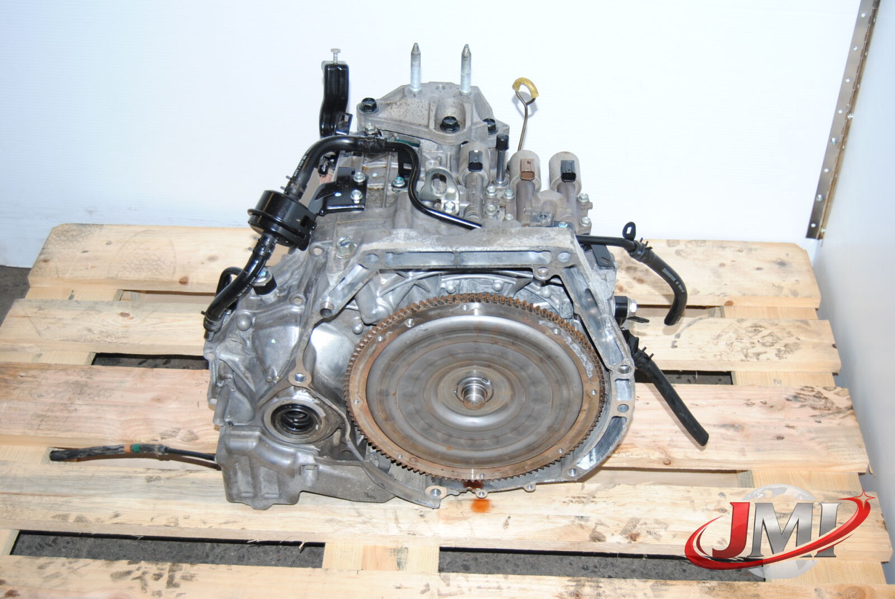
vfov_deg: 28.2
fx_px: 1195
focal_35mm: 48
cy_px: 300
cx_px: 448
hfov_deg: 41.1
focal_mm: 32
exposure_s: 1/200
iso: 400
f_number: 4.5
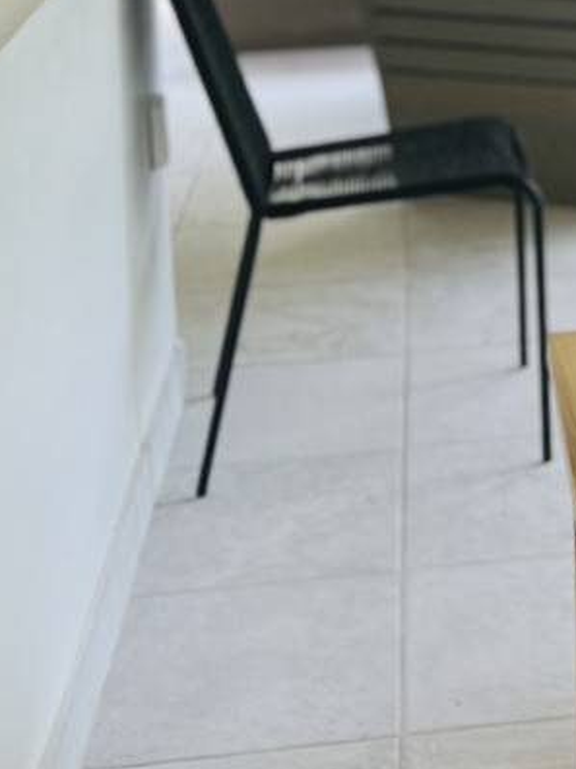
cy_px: -85
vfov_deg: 18.0
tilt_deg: -7.8
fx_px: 2330
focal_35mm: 105
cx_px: 929
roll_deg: +1.5
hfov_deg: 13.1
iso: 50
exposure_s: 1/358
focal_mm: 5.7
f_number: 1.5
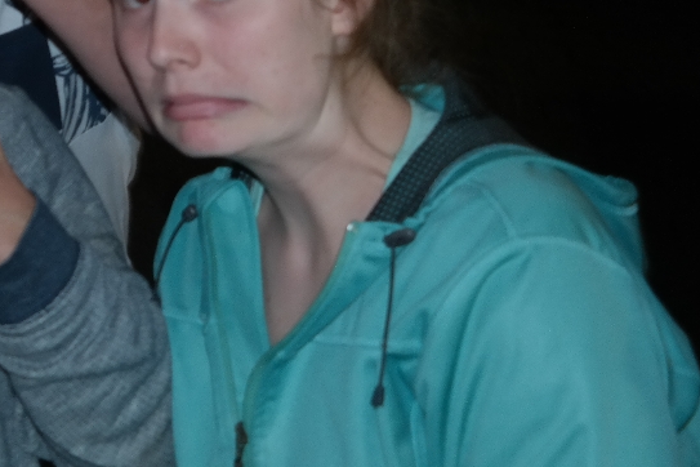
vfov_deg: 12.4
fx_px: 2061
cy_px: -192
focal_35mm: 106
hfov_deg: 18.2
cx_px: -157
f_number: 4
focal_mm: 24
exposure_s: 1/50
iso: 400
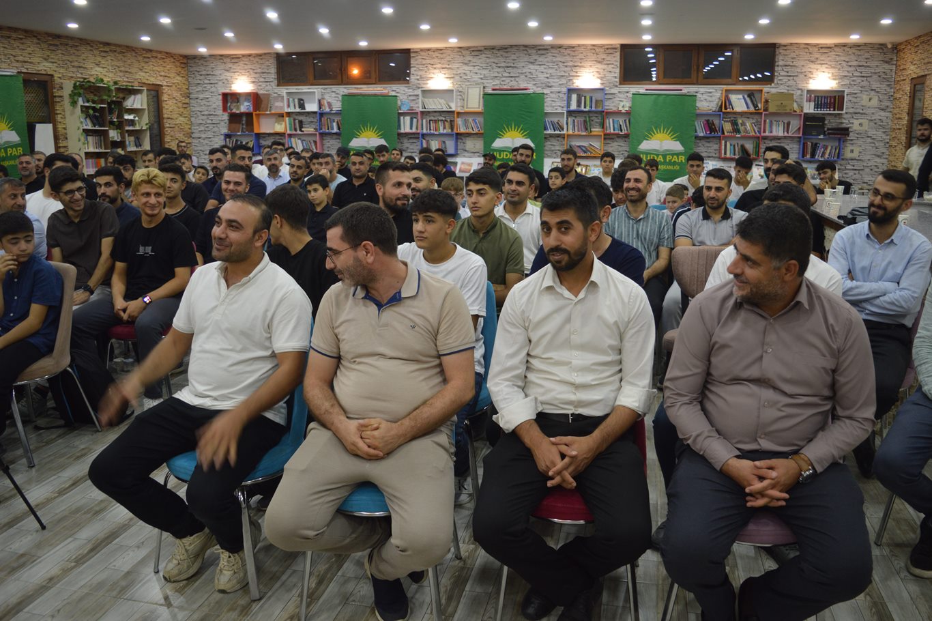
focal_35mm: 30
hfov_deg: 61.9
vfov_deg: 43.6
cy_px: 310
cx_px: 466
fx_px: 776
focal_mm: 20
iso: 400
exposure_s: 1/20
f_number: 3.5
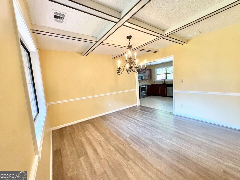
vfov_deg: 85.7
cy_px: 90
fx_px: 97
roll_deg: +4.1
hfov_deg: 102.1
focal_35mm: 14
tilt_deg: -5.3
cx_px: 120
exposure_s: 1/120
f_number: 2.2
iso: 400
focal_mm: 2.22
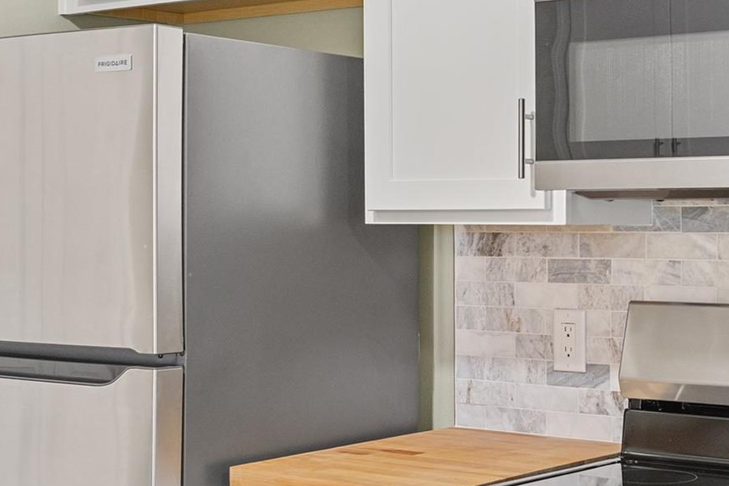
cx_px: 514
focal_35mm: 75
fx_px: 1522
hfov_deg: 26.7
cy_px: 281
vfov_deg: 18.1
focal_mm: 41.1
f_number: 7.1
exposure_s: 1/15
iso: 1000
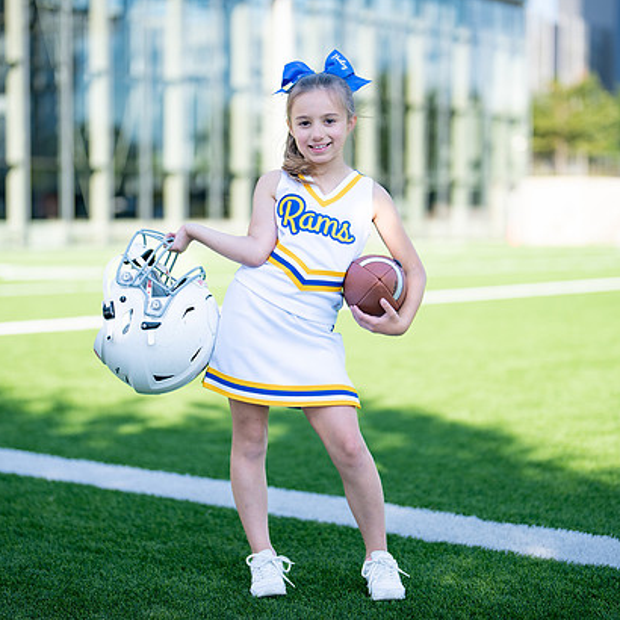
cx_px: 317
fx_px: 1459
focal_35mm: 72
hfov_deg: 24.0
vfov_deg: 24.0
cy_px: 298
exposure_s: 1/3200
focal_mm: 50
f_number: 1.2
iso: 100
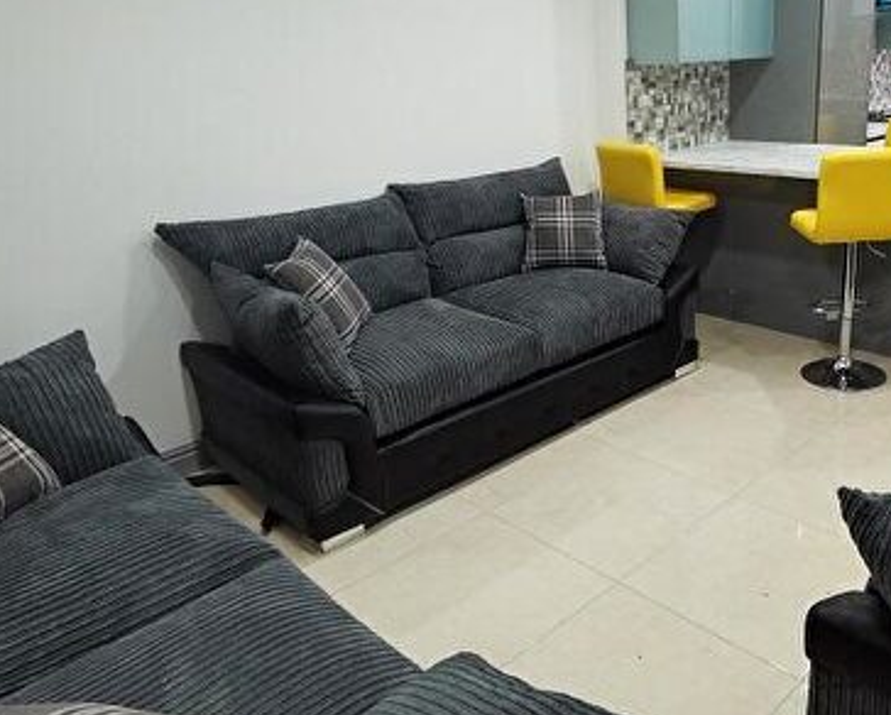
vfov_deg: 48.6
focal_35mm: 30
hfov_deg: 57.2
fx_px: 792
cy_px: 339
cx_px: 607
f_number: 2.2
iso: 250
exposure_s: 1/33.3
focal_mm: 2.35
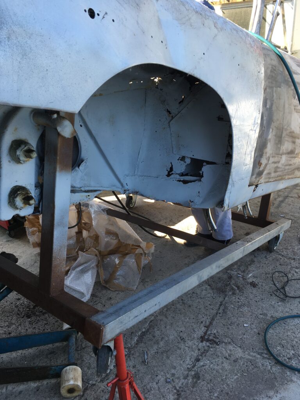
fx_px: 335
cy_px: 200
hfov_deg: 48.2
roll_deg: +5.3
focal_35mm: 29
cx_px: 150
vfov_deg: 61.7
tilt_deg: -26.2
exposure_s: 1/138
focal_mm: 4.15
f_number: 2.2
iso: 25
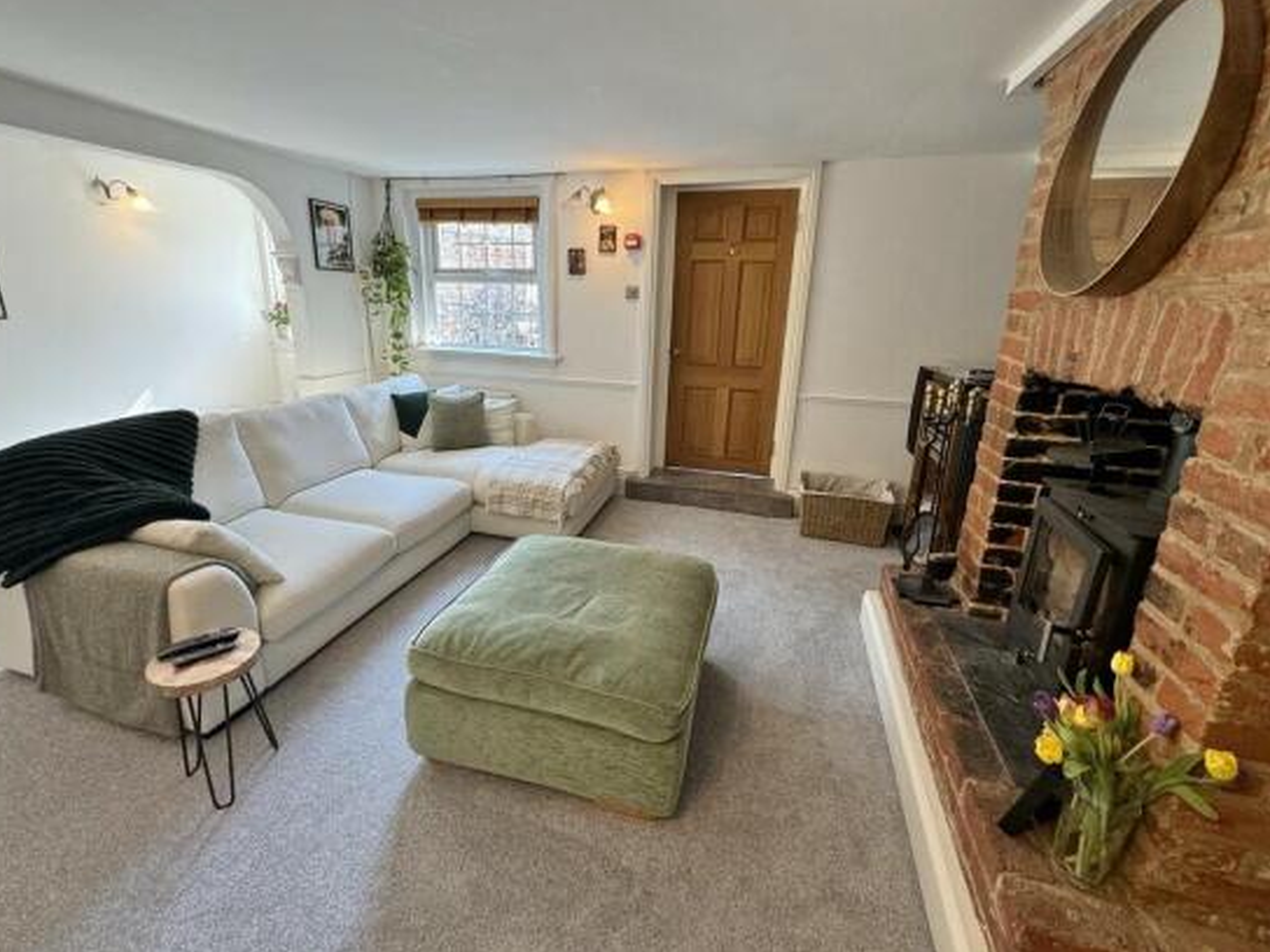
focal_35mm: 15
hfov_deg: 98.1
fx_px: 550
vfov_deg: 81.7
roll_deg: -1.6
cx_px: 613
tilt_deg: -15.2
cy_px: 447
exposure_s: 1/100
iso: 160
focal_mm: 2.22
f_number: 2.2
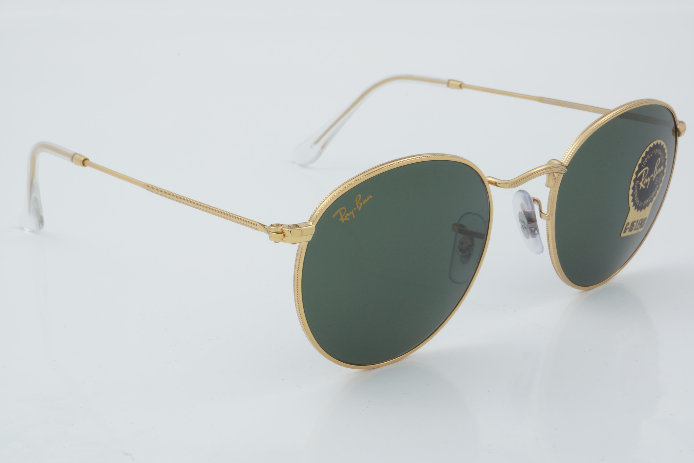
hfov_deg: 27.0
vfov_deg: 18.2
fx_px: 1446
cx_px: 347
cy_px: 232
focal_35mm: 75
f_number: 32
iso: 100
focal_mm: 50
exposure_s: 1/4
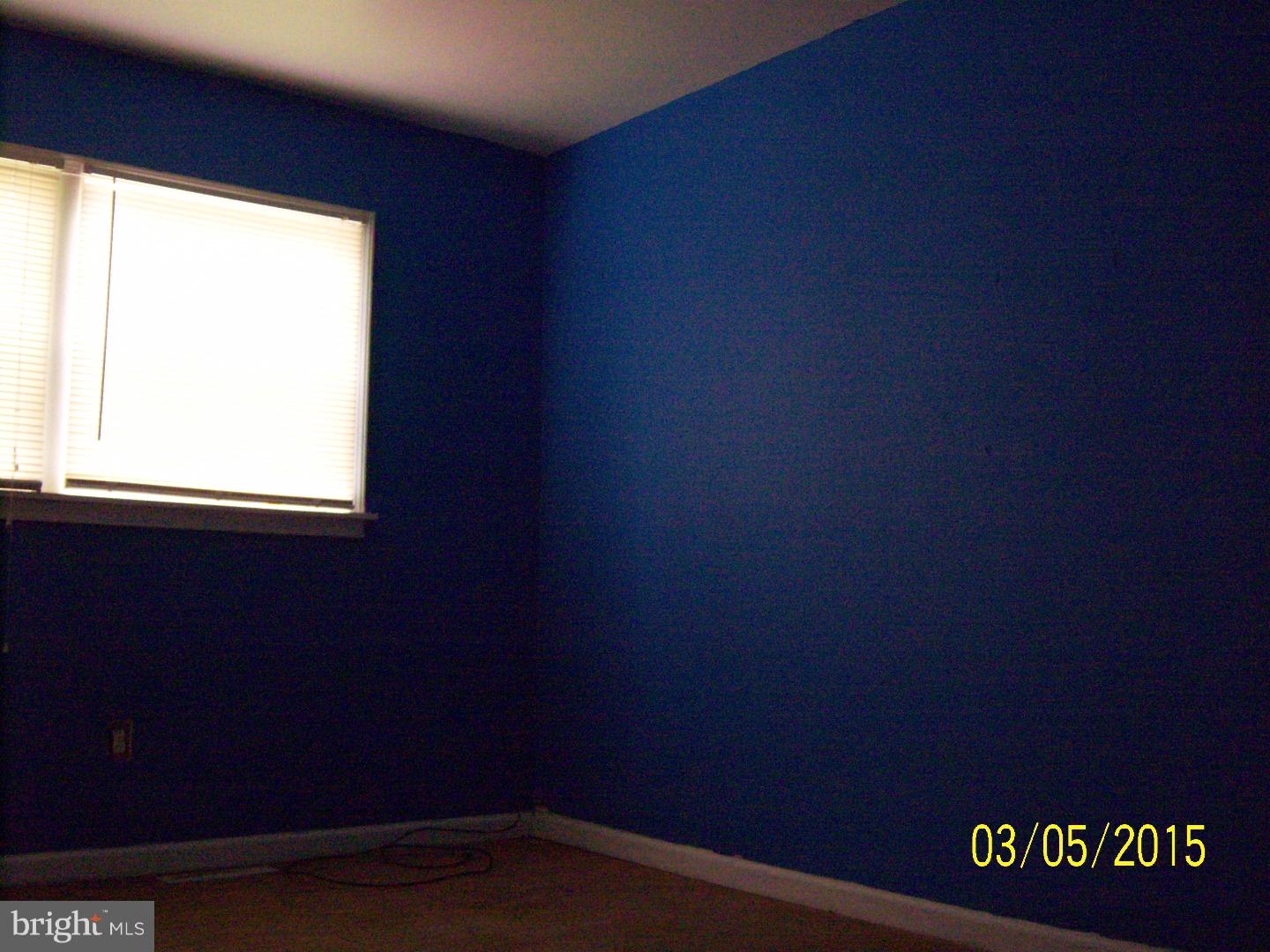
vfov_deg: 39.7
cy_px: 476
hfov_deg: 51.4
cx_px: 635
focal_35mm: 36
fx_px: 1321
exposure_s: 1/60
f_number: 2.8
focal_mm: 7.5
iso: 800
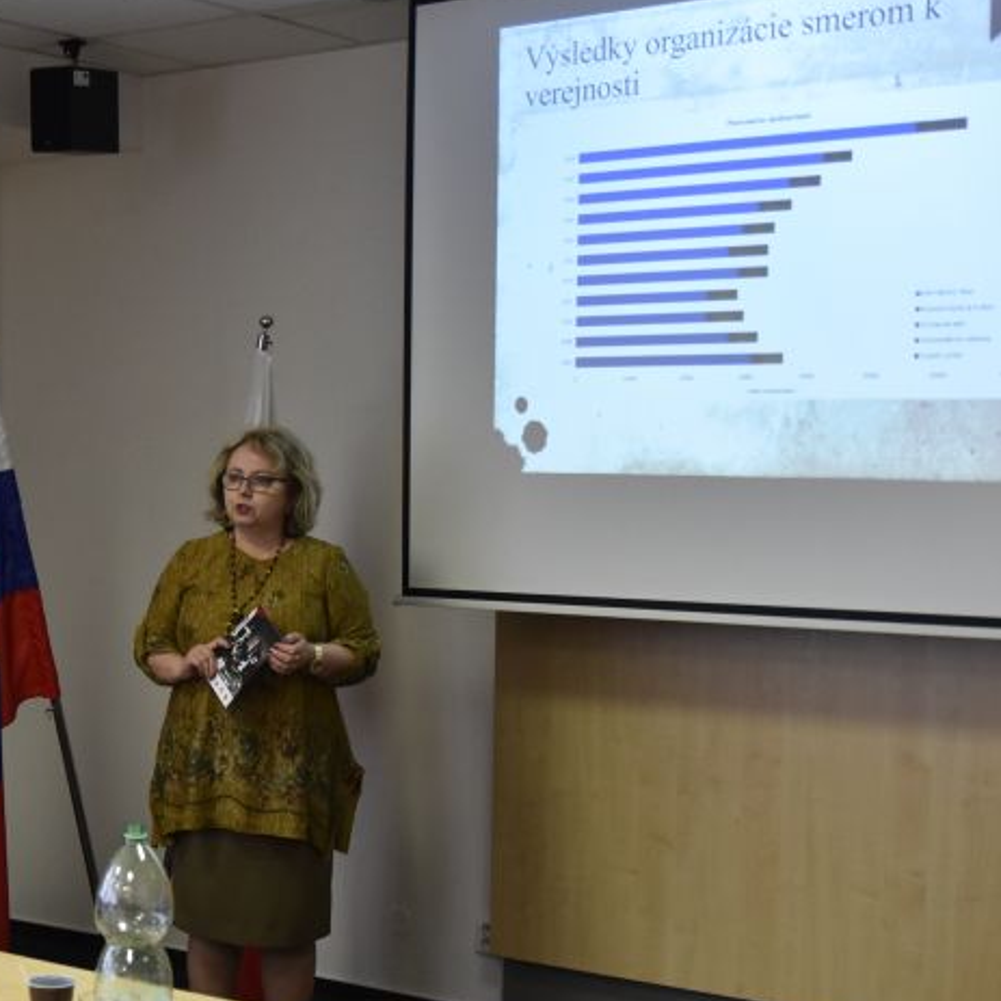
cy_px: 654
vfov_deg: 27.6
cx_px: 210
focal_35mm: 62
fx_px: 2028
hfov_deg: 27.2
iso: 1000
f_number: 2.8
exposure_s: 1/320
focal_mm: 22
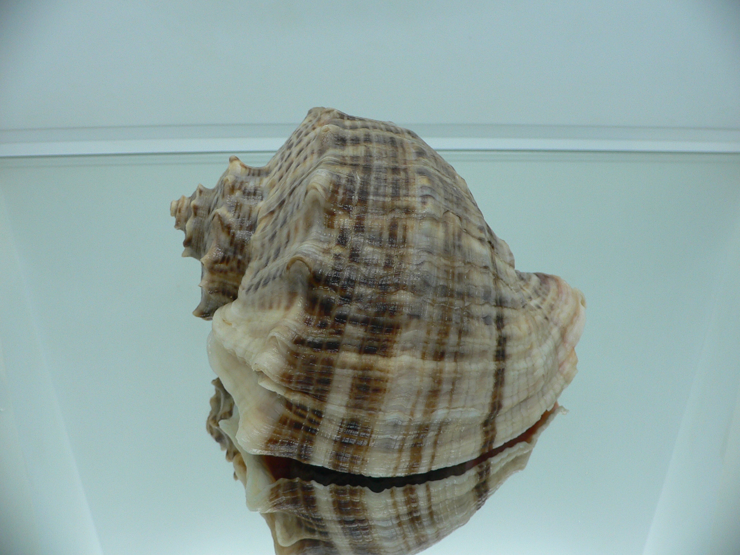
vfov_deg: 40.7
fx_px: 748
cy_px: 278
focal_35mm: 35
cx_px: 370
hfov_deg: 52.6
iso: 100
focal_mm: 4.6
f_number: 2.8
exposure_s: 1/60
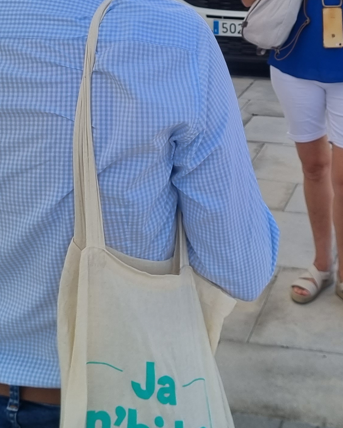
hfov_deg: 21.1
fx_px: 914
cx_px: 263
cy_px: 36
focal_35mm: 72
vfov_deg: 25.5
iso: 50
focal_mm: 5.4
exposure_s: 1/1924
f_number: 1.8
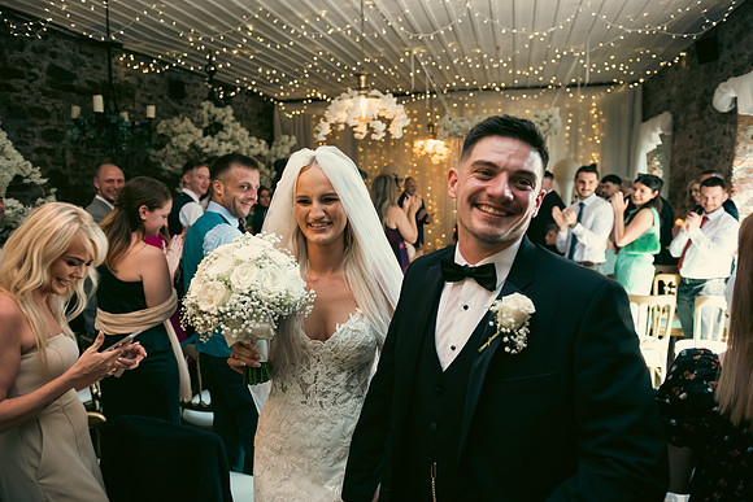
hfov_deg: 73.7
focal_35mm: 24
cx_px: 376
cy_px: 251
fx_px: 502
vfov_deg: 53.2
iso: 1250
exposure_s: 1/160
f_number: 3.5
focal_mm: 24
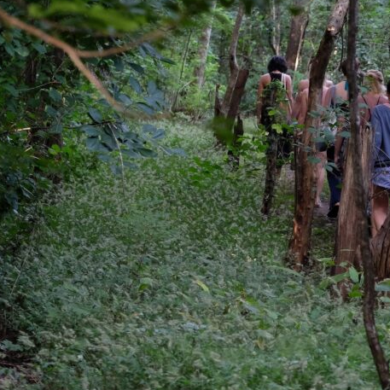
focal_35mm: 181
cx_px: 389
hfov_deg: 9.6
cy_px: 143
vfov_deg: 9.7
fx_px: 2307
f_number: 4.5
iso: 2500
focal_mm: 63.4
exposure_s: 1/180
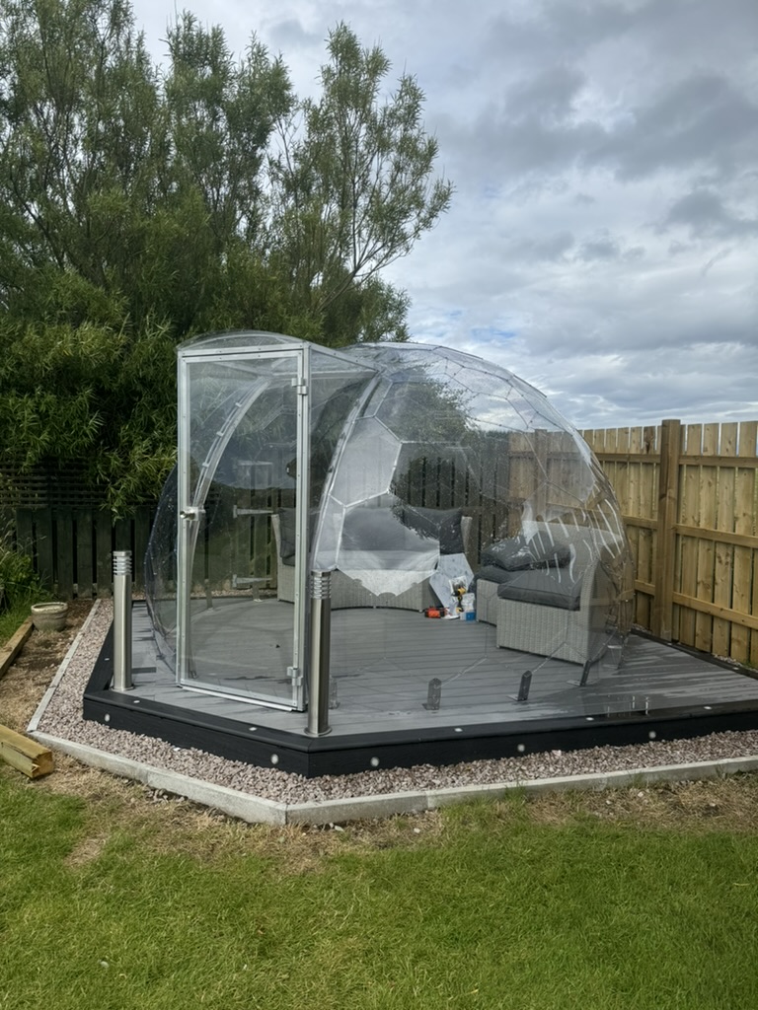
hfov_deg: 56.8
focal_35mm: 24
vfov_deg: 71.6
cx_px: 379
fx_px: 701
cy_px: 505
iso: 80
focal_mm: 6.76
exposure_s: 1/4608
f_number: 1.78
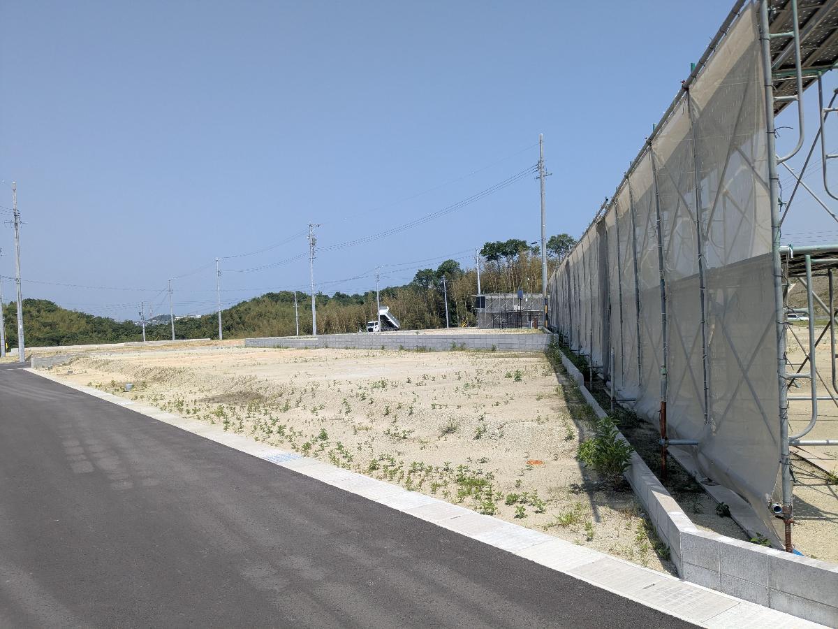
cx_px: 419
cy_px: 314
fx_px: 654
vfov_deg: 51.4
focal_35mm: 27
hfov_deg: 65.3
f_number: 1.73
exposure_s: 1/4673
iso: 64
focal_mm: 4.38
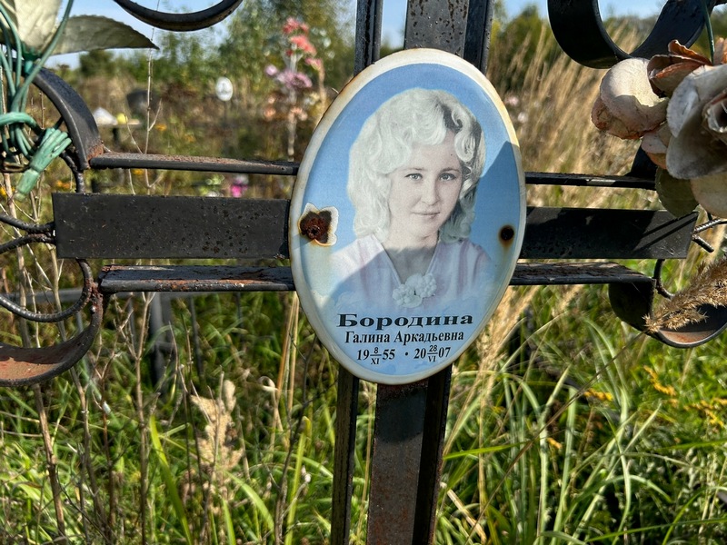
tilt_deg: -16.4
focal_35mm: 26
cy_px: 272
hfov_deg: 67.3
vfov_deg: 53.1
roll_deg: -2.9
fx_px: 546
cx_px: 364
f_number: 1.5
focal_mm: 5.7
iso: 50
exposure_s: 1/3831
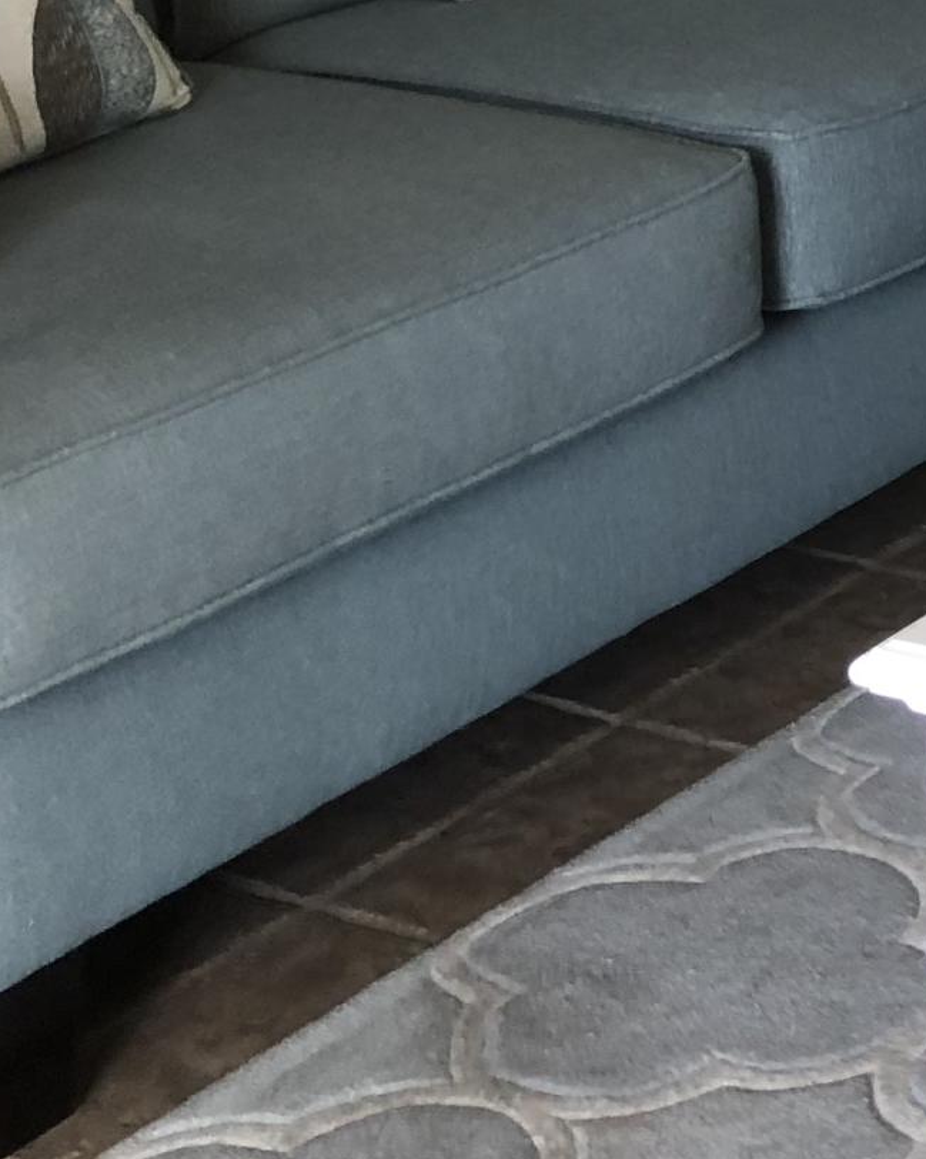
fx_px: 3462
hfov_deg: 13.5
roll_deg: +2.7
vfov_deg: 18.0
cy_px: -246
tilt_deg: -12.1
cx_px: 1716
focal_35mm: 101
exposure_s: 1/20
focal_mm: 4
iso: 40
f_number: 1.8
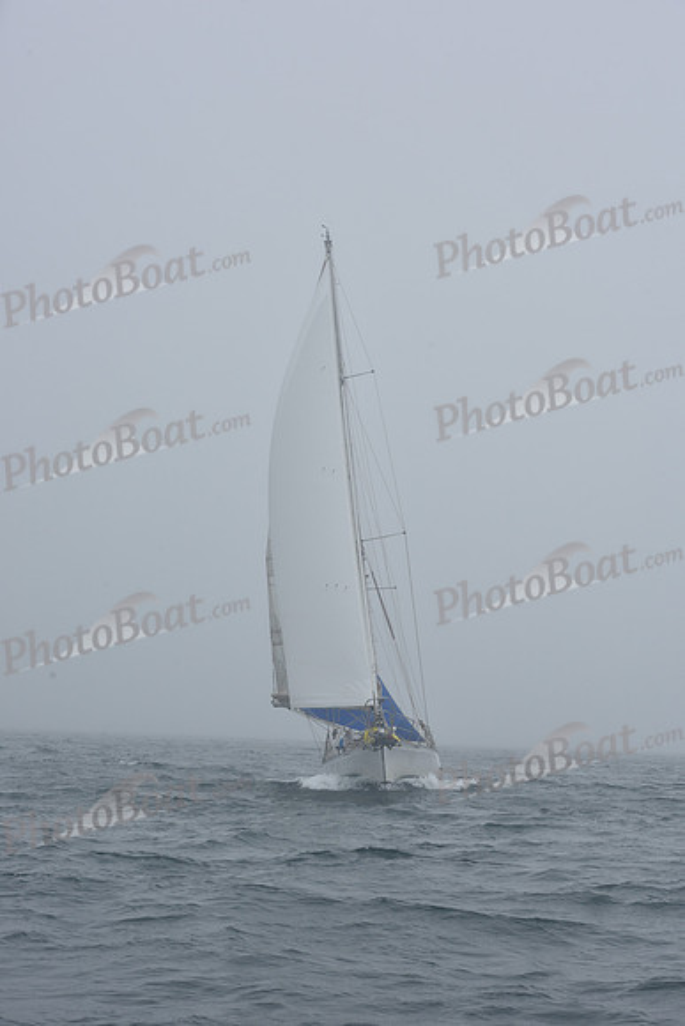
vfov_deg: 28.8
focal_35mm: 70
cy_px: 513
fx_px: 1997
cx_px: 342
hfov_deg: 19.5
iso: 250
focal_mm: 70
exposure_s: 1/800
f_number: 10
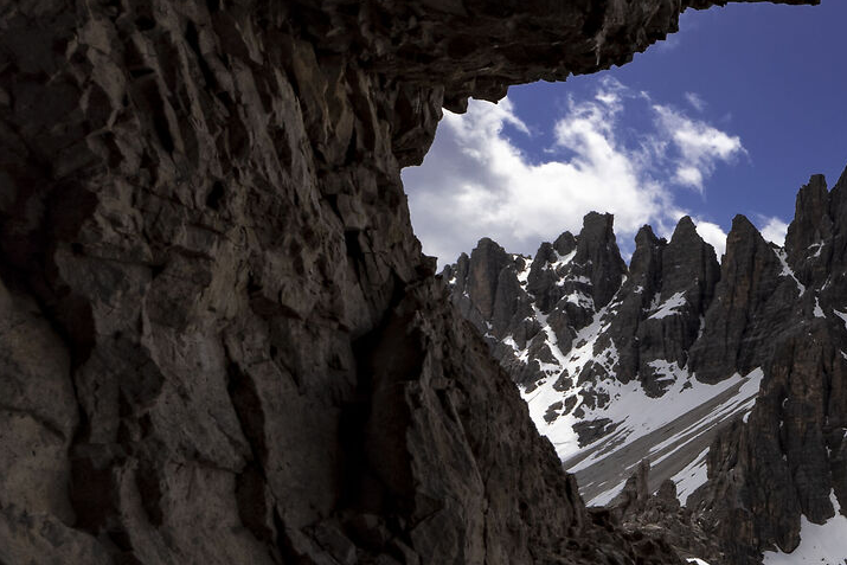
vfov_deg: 28.4
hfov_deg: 27.4
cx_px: 1296
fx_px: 1106
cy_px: 396
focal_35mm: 47
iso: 100
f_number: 22
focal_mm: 14
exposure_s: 1/200
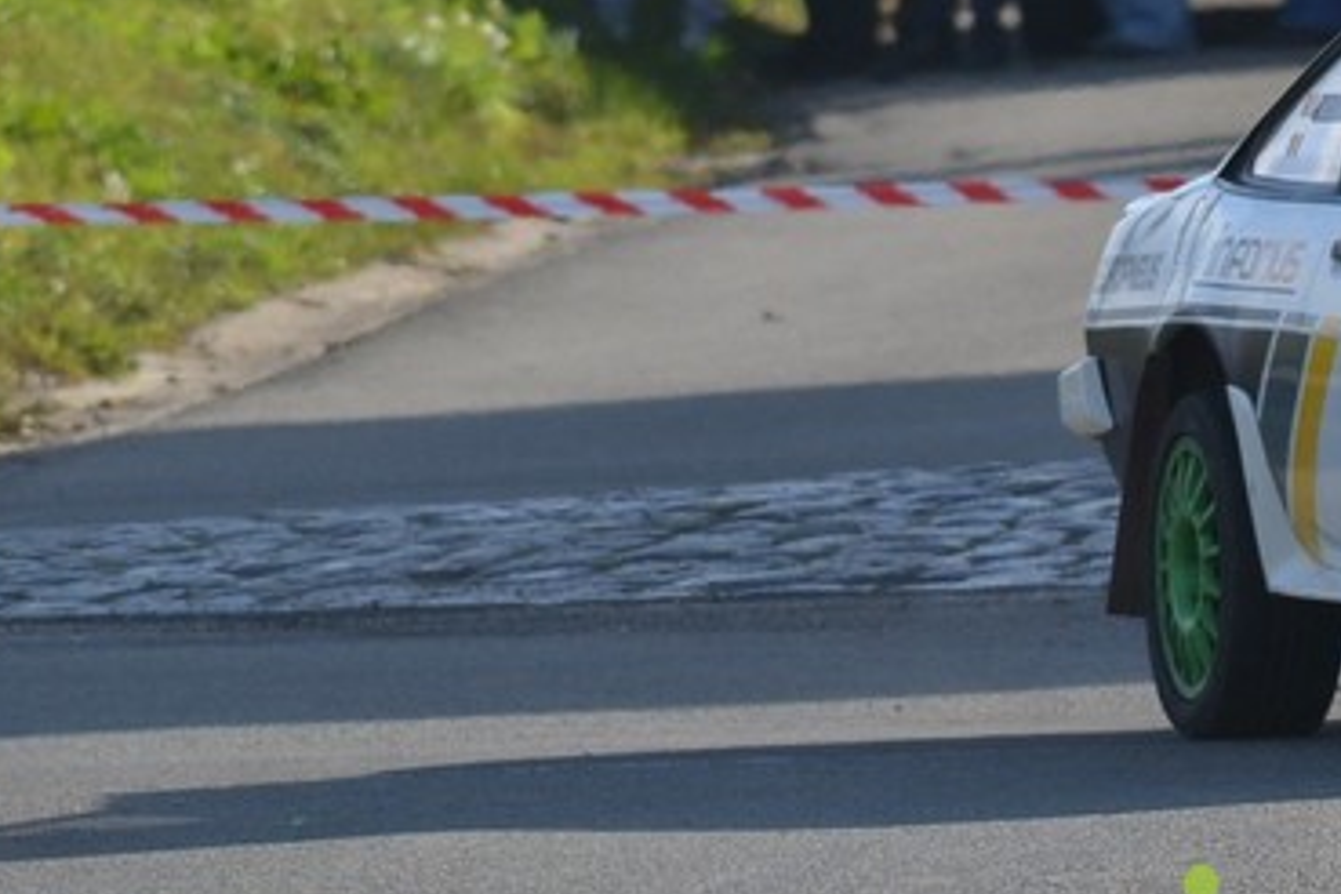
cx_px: 1465
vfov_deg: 1.1
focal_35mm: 1249
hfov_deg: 1.7
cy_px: 158
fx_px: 46522
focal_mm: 300
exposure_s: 1/1250
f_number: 6
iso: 400
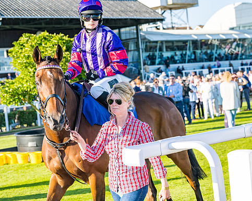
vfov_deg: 16.7
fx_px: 686
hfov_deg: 20.8
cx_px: 151
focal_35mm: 92
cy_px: 110
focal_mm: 70
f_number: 5
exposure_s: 1/1250
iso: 200
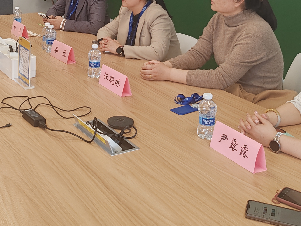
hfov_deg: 32.9
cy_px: -4
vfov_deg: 24.0
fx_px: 504
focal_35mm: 58
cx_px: 96
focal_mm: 6.12
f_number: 1.9
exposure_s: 1/100
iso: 320
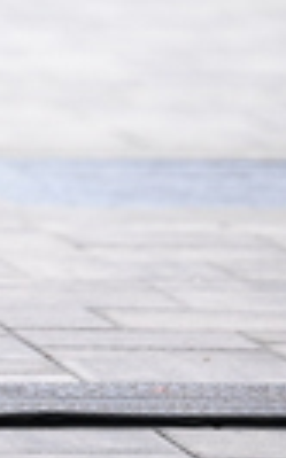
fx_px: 8127
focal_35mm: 651
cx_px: -284
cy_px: -196
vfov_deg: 3.2
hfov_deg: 2.0
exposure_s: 1/1600
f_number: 2.8
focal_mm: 155
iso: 1250
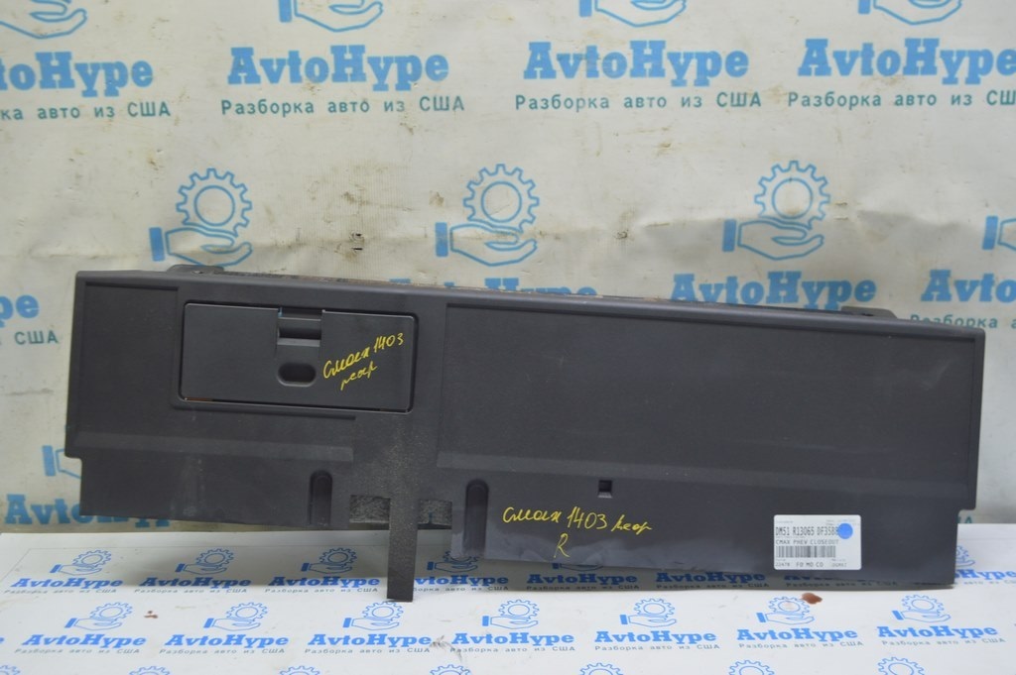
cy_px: 338
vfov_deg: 35.4
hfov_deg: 51.3
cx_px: 508
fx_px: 1057
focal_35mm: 38
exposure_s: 1/20
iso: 400
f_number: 5.6
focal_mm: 25
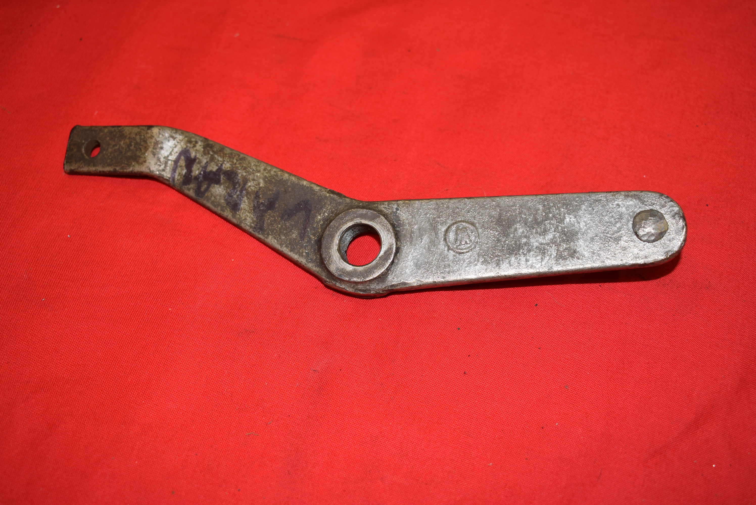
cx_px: 378
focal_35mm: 44
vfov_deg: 30.9
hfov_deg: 44.9
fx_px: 914
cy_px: 252
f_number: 5.6
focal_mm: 29
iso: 160
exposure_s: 1/40
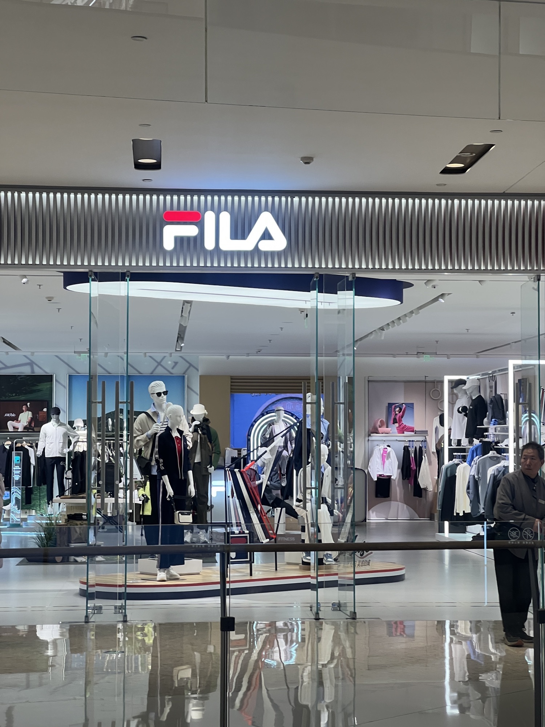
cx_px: 272
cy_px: 364
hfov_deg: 19.1
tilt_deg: +3.1
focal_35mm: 77
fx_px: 1616
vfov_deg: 25.3
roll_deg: +0.5
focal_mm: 9
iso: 125
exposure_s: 1/122
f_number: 2.8
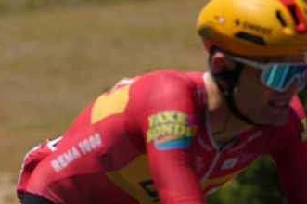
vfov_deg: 5.9
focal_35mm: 232
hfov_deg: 8.9
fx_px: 1976
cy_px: 172
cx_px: 40
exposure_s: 1/5000
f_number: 1.4
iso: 50
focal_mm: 50
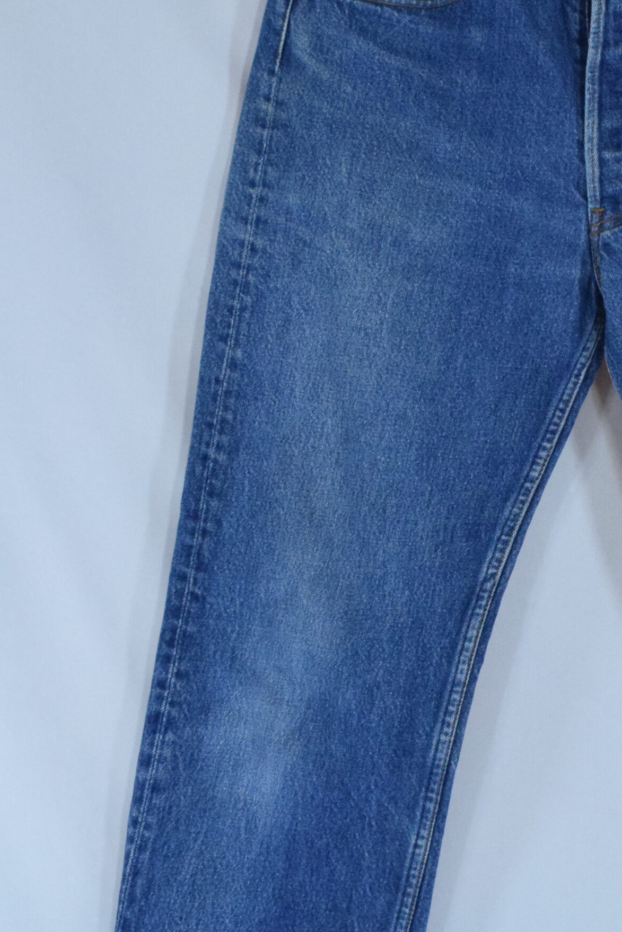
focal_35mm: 82
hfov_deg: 16.5
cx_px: 553
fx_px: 2124
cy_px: 347
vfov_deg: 24.7
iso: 3200
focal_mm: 24
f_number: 11
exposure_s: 1/250
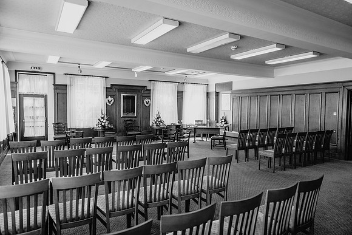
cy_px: 118
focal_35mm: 24
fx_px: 235
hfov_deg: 73.7
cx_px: 176
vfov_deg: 53.1
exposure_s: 1/200
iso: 450
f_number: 2.8
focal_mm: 24
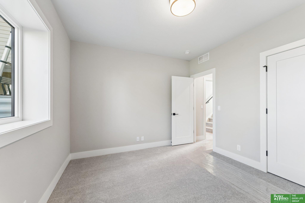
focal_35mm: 14
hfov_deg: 104.3
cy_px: 102
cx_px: 152
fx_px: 119
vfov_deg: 81.2
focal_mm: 14
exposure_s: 1/30
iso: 500
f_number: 6.3
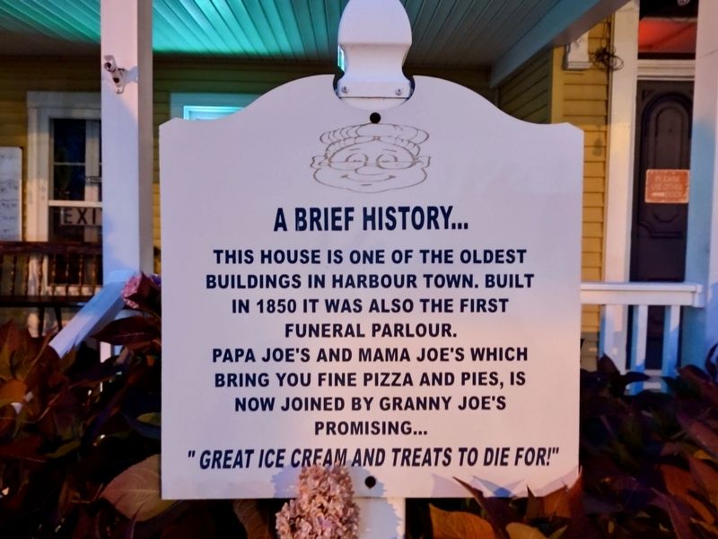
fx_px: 477
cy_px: 270
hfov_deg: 73.9
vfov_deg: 58.9
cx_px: 359
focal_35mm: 23
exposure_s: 1/10
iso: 2763
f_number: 1.8
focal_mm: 5.56
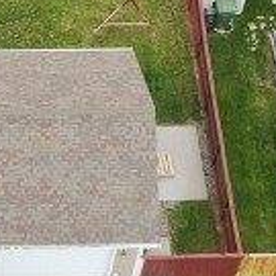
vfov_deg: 10.9
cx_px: -125
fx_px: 1452
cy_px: 164
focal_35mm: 161
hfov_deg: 10.5
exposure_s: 1/100
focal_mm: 4.5
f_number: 2.8
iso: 100
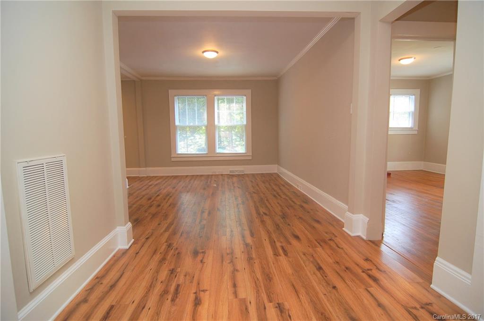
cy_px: 160
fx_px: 242
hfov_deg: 90.1
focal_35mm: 18
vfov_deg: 67.2
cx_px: 242
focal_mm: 12
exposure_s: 1/60
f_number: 4
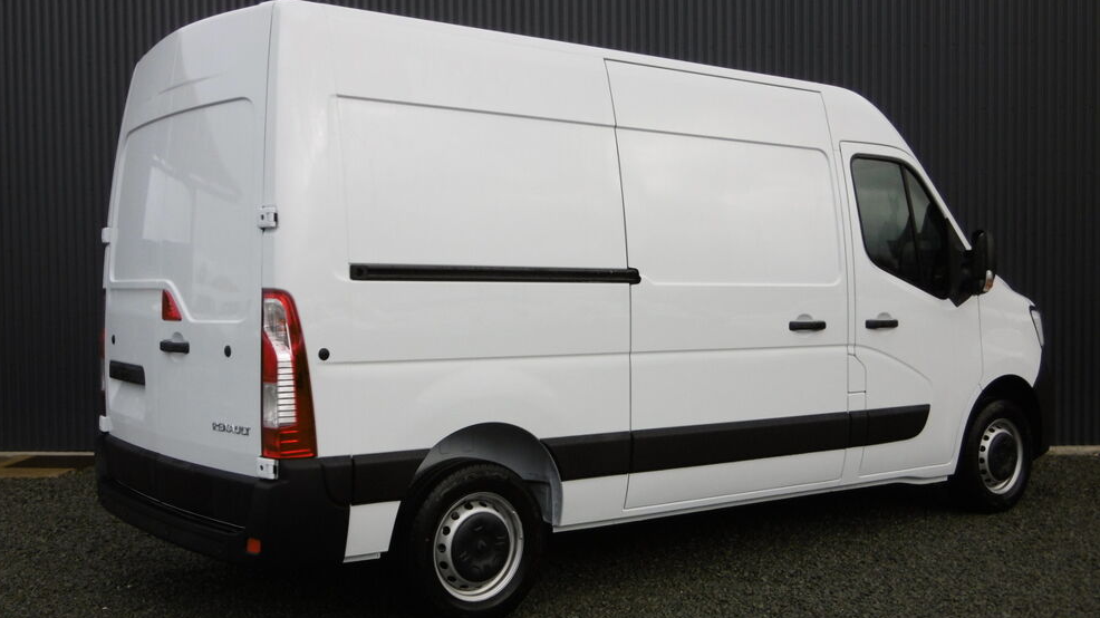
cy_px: 336
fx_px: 1225
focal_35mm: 42
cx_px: 544
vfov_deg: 28.3
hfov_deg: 48.4
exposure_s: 1/125
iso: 100
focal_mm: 6.8
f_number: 3.7
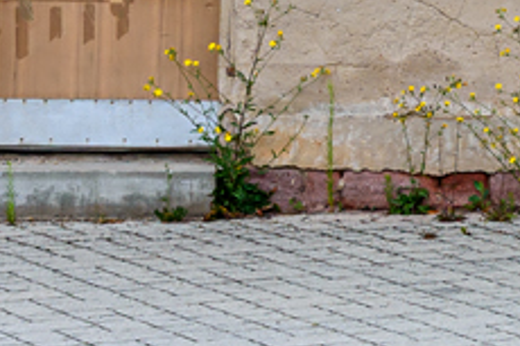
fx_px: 3054
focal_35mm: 212
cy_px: -498
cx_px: 1158
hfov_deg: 9.0
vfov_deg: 6.2
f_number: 8
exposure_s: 1/400
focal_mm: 27
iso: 200
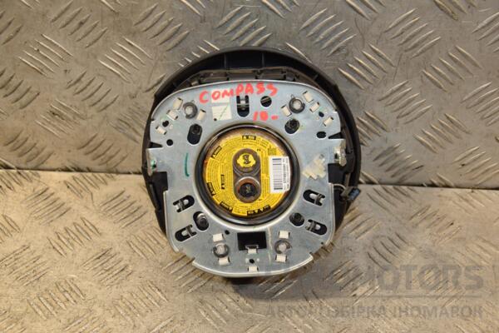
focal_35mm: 75
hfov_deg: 27.0
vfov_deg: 18.2
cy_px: 166
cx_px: 250
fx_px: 1040
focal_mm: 50
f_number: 5
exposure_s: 1/125
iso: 800
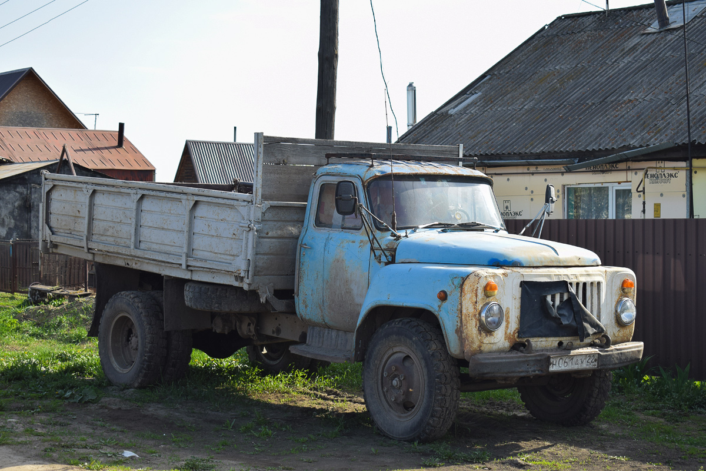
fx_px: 1324
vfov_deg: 20.2
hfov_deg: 29.9
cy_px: 236
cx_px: 353
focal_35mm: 68
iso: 200
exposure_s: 1/400
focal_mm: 45
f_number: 5.6
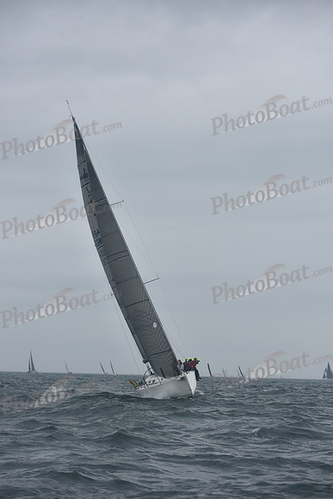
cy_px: 250
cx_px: 166
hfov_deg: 15.9
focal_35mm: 86
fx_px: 1192
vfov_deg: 23.6
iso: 400
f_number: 5
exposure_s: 1/640
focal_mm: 86
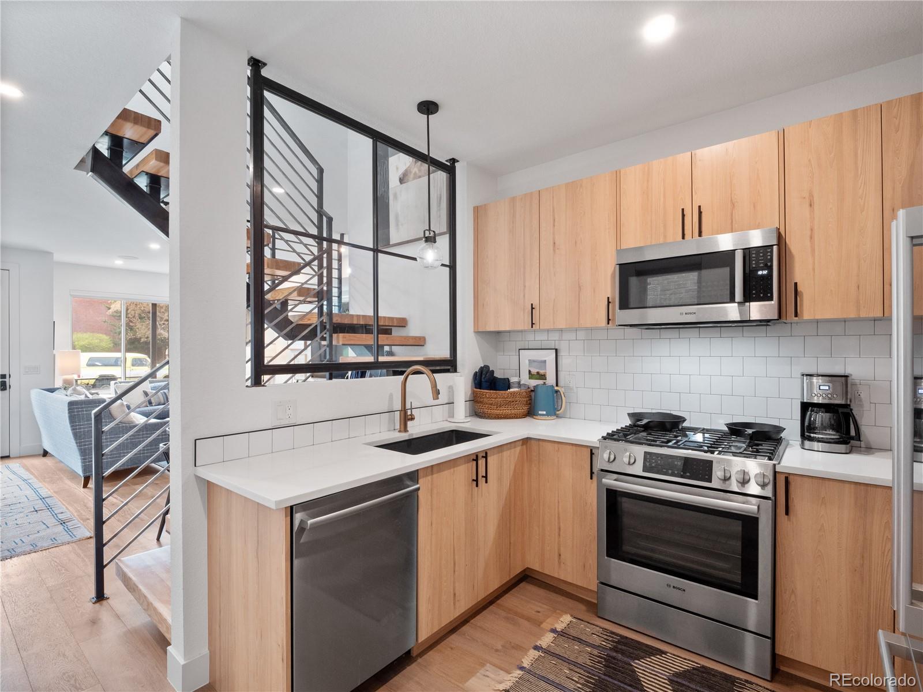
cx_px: 462
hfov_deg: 94.5
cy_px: 346
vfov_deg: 78.1
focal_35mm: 16
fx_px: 427
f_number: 7.1
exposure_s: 1/4
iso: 500
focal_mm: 8
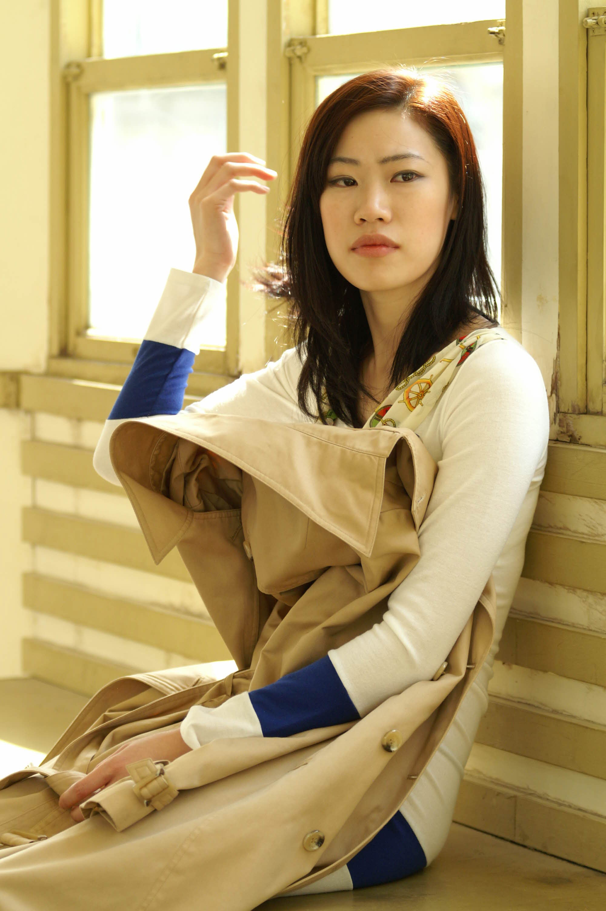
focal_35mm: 120
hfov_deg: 11.4
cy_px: 456
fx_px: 3035
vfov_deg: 17.1
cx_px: 303
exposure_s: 1/300
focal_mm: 80
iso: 400
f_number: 3.5
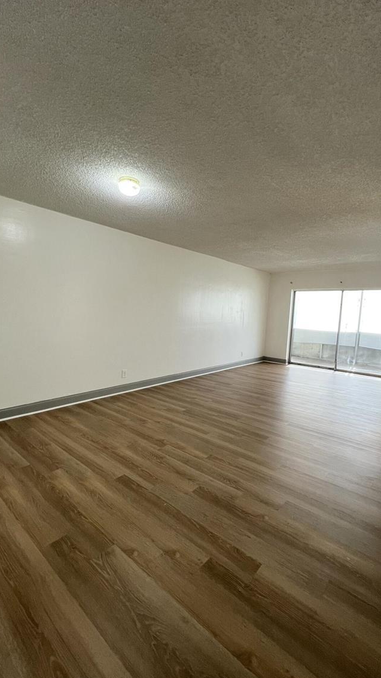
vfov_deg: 103.0
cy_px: 346
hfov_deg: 70.5
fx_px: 270
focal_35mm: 15
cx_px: 196
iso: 160
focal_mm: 1.57
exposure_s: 1/120
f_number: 1.8
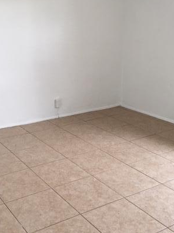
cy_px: 116
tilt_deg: -16.4
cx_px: 55
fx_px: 315
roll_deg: +0.2
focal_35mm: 47
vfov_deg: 40.4
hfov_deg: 30.6
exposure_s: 1/15
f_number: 2.2
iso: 32
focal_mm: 4.15
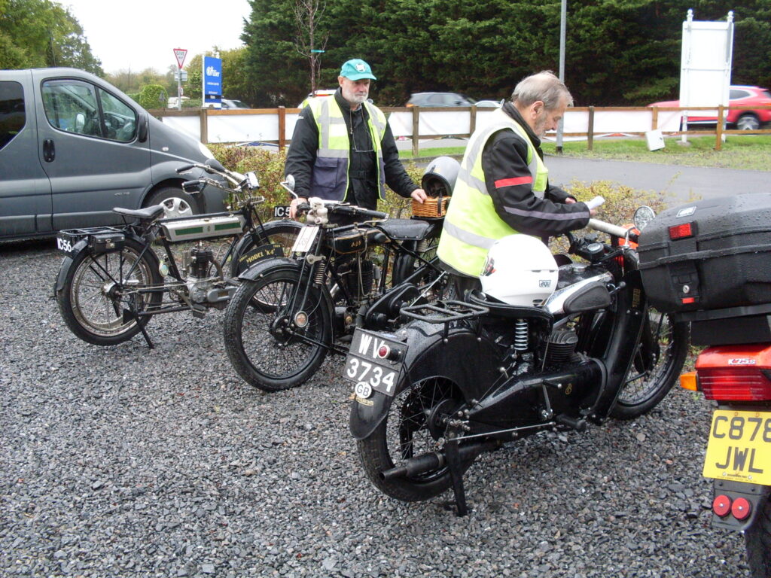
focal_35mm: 38
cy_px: 289
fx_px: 846
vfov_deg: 37.7
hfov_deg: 49.0
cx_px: 386
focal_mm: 6.3
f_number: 2.8
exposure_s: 1/45
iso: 100
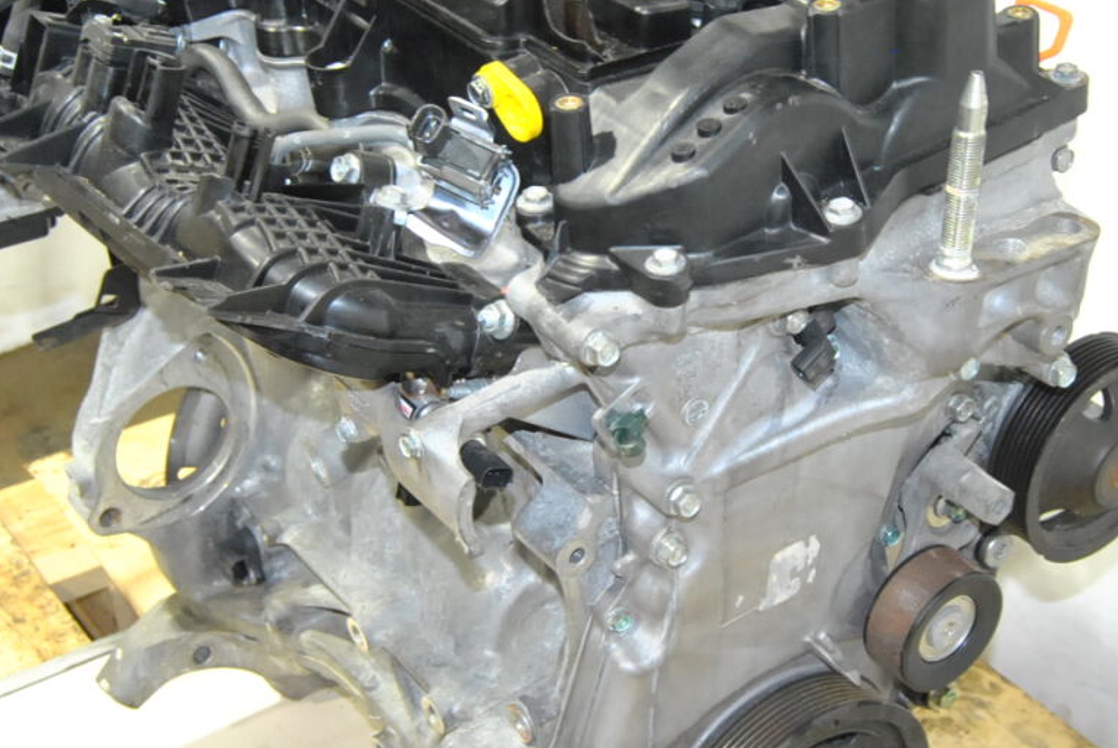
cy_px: 301
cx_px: 640
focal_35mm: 63
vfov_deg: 21.6
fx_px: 1959
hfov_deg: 31.8
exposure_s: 1/60
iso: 800
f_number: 5
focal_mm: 20
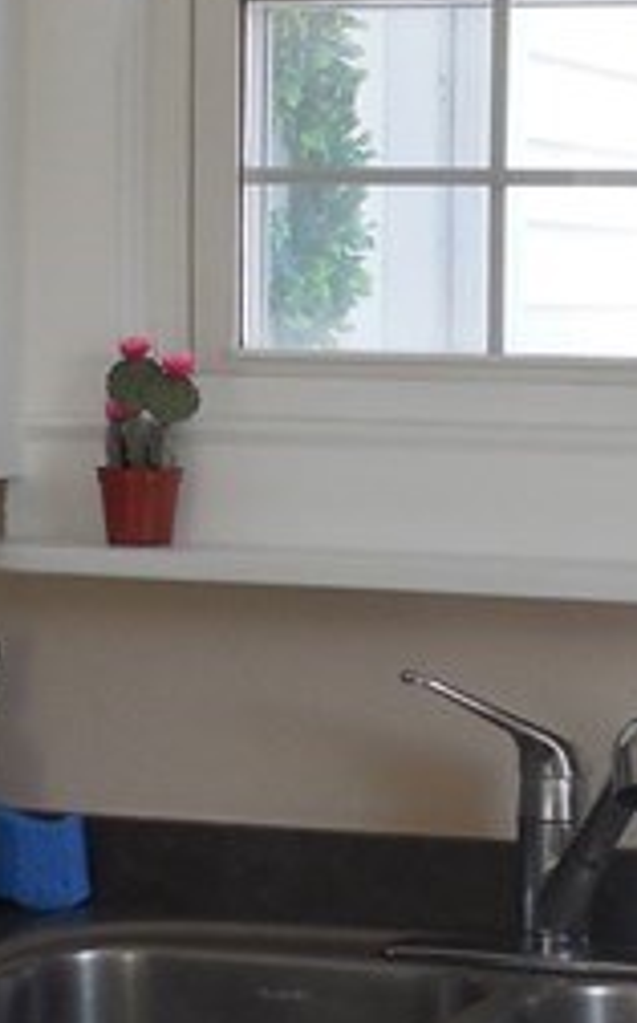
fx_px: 3118
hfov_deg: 11.6
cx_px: 625
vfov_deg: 18.5
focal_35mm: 112
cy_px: 783
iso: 125
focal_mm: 4.6
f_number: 3.5
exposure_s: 1/80
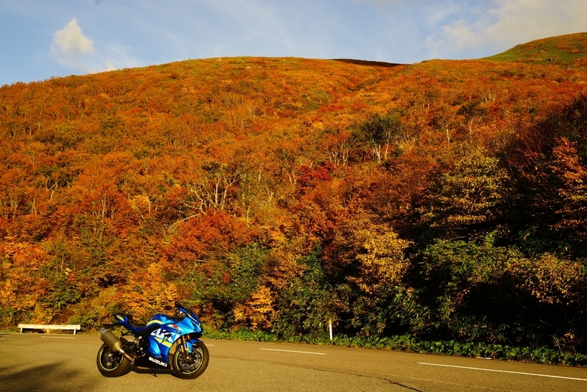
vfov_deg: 34.2
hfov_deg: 49.5
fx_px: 636
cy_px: 196
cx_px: 294
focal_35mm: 39
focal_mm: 39
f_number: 9
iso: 100
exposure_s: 1/100
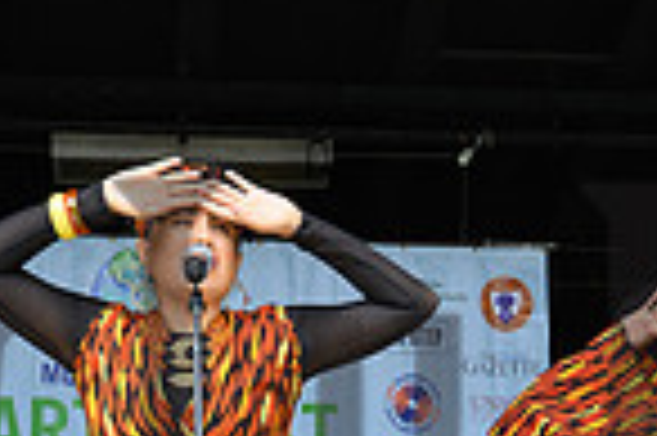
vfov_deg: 10.5
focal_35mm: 129
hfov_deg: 15.9
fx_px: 2352
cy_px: 476
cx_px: 418
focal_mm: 32.5
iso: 400
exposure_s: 1/400
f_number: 5.6
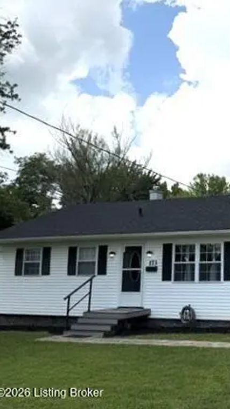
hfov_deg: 24.8
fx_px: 477
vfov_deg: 46.4
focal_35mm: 44
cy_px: 205
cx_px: 267
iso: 80
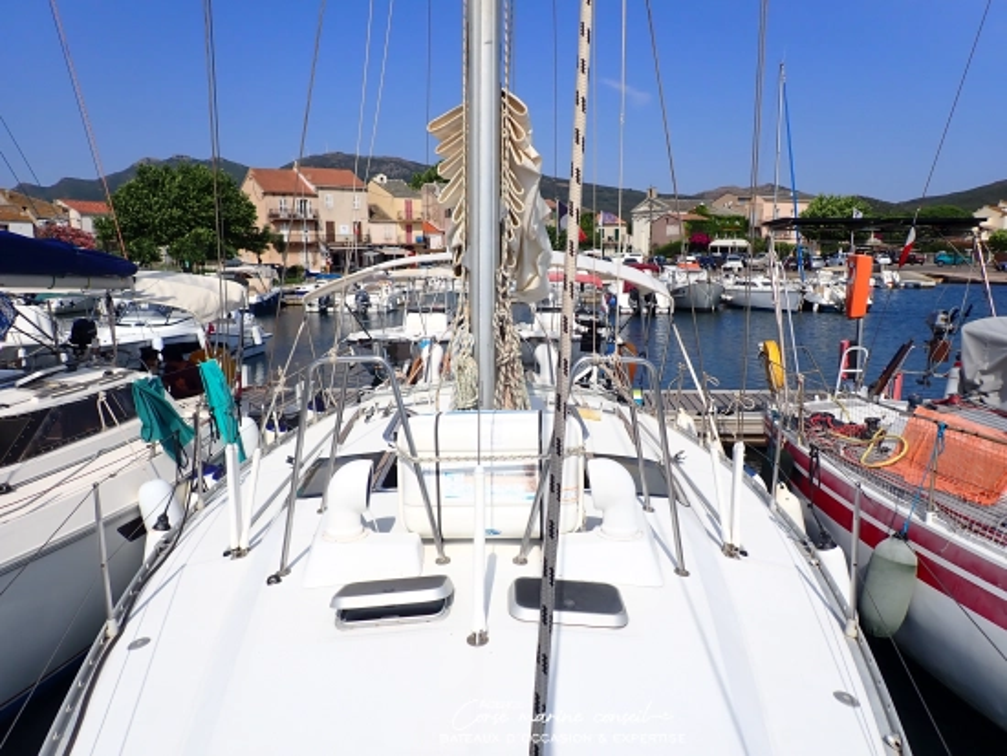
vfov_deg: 54.9
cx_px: 504
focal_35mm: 25
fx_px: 728
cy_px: 378
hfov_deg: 69.4
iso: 100
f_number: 8
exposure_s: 1/320
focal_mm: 4.5
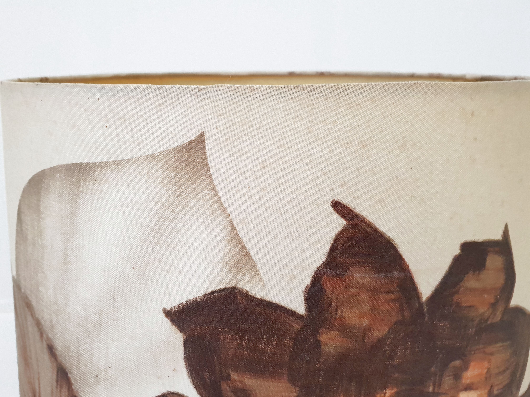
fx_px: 398
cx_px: 265
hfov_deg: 67.3
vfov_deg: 53.1
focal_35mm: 26
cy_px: 198
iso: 400
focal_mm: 4.3
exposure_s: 1/50
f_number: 2.4
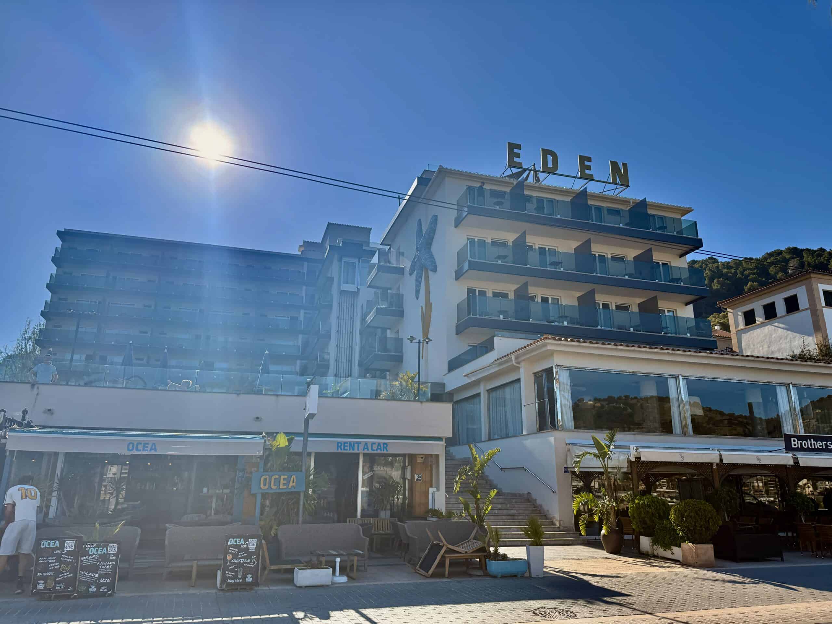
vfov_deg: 56.8
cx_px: 416
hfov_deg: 71.6
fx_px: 577
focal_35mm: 24
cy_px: 312
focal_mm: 6.76
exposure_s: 1/4167
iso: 100
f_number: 1.78
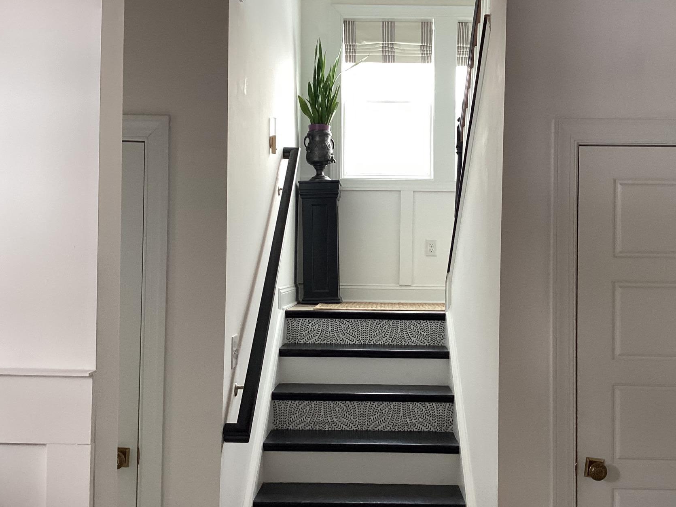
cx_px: 379
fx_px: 742
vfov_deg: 37.7
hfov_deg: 48.9
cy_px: 249
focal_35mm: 38
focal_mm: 3.3
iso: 80
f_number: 2.4
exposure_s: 1/60
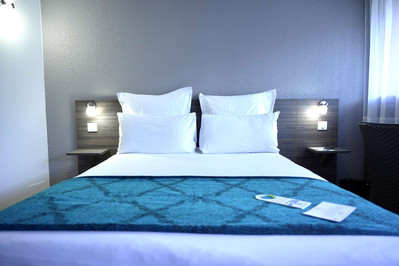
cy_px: 133
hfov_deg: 70.0
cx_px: 200
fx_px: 285
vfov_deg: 50.1
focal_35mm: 26
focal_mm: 25.7
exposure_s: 1/320
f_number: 2.8
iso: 640
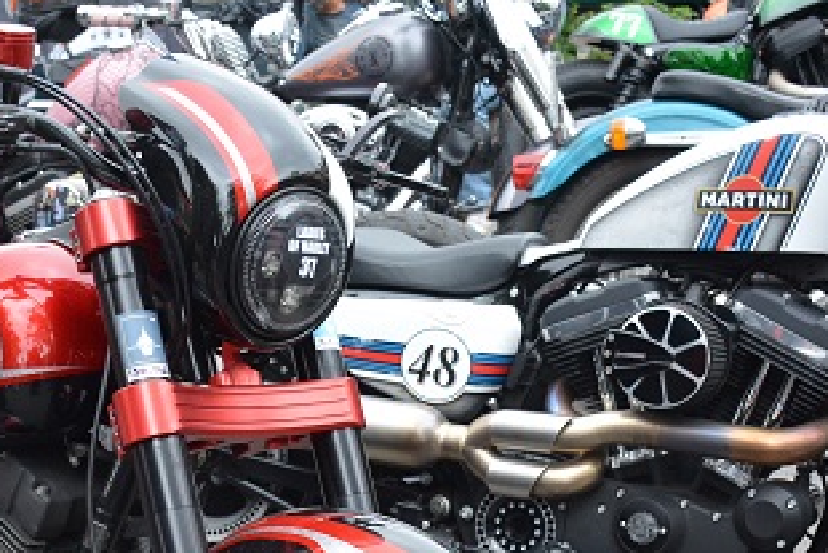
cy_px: 541
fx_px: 1542
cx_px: 291
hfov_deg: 29.9
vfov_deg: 19.8
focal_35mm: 67
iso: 1000
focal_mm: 22
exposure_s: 1/800
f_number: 3.5
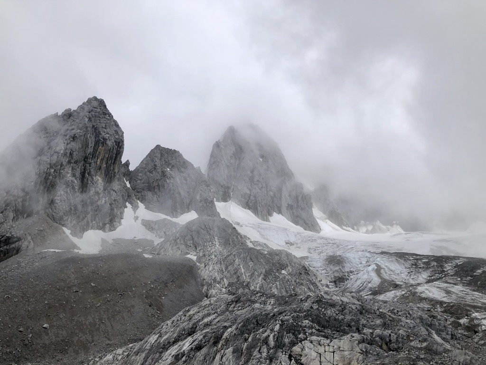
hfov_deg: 63.4
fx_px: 393
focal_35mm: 28
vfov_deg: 49.7
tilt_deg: +20.4
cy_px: 182
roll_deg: -0.4
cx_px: 243
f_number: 1.8
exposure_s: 1/3205
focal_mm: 4
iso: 20
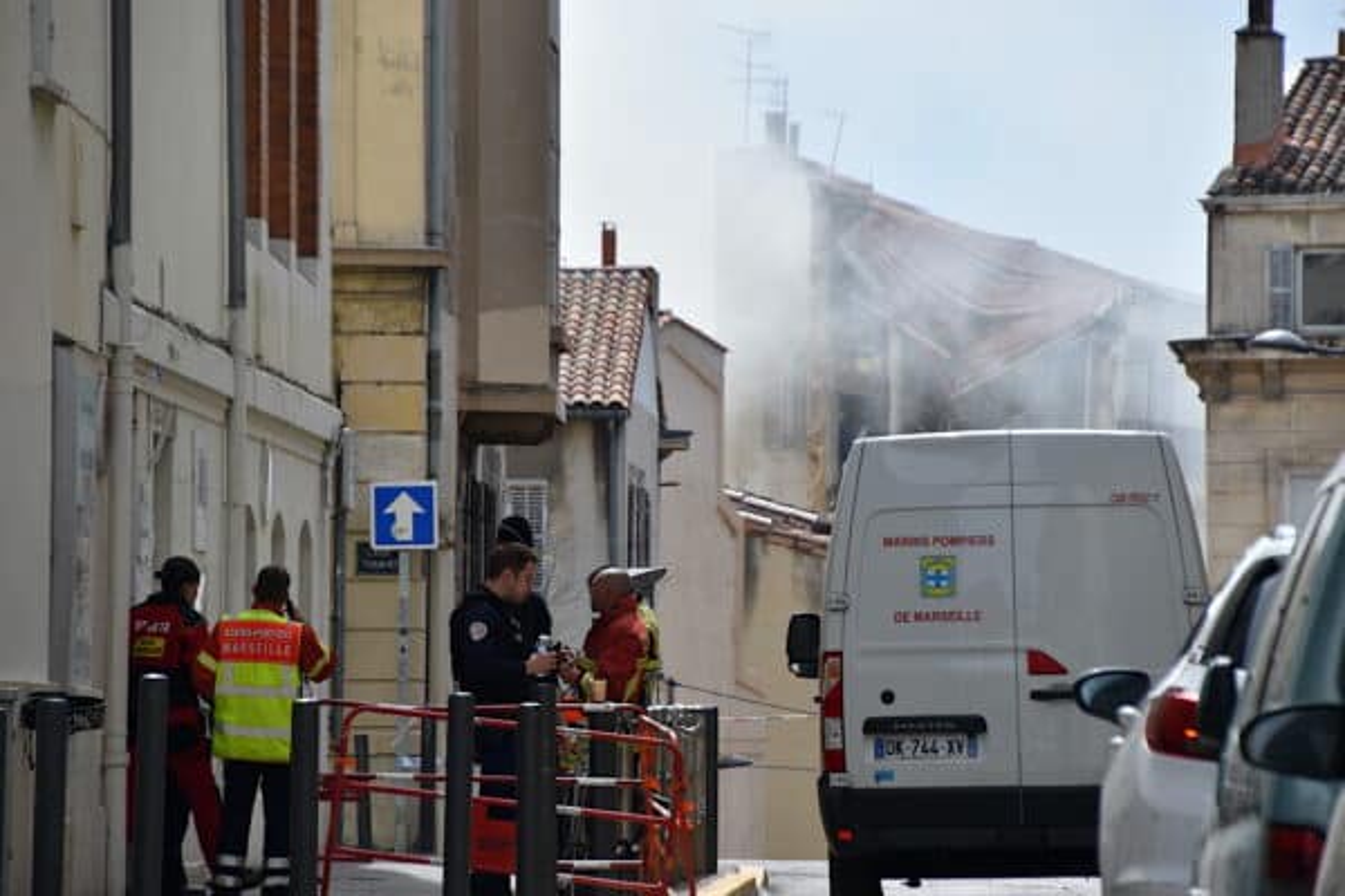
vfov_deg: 5.2
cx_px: 672
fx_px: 9807
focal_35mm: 262
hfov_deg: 7.8
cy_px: 448
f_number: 8
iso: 160
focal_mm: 175
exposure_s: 1/500
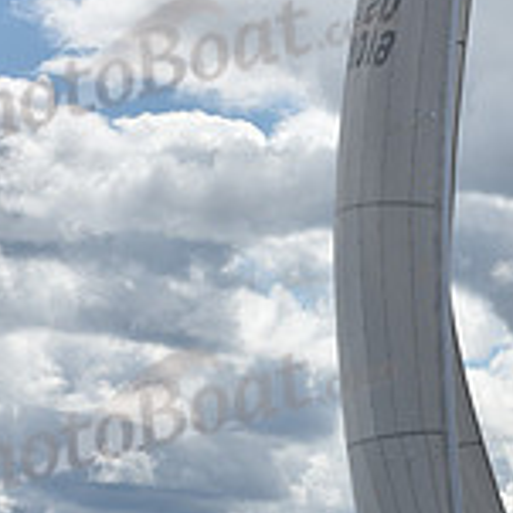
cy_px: 197
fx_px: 3823
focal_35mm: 228
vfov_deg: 7.7
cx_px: 576
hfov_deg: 7.6
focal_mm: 70
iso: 250
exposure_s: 1/1000
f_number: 11
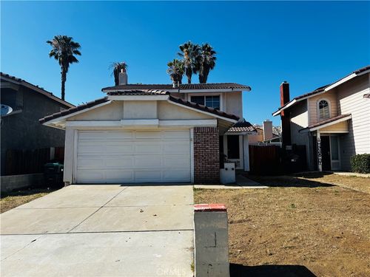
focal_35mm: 26
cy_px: 138
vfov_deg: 53.1
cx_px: 185
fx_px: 278
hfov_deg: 67.3
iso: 50
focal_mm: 5.96
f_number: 1.6
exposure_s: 1/3534
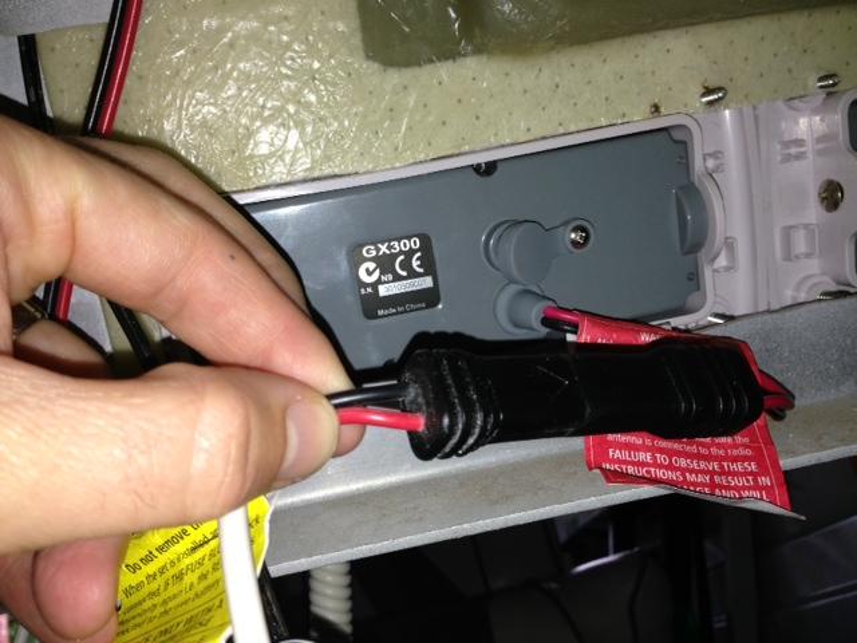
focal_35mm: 33
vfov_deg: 42.9
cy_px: 322
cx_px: 428
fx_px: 817
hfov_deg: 55.4
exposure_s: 1/75
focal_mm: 4.13
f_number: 2.4
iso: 50
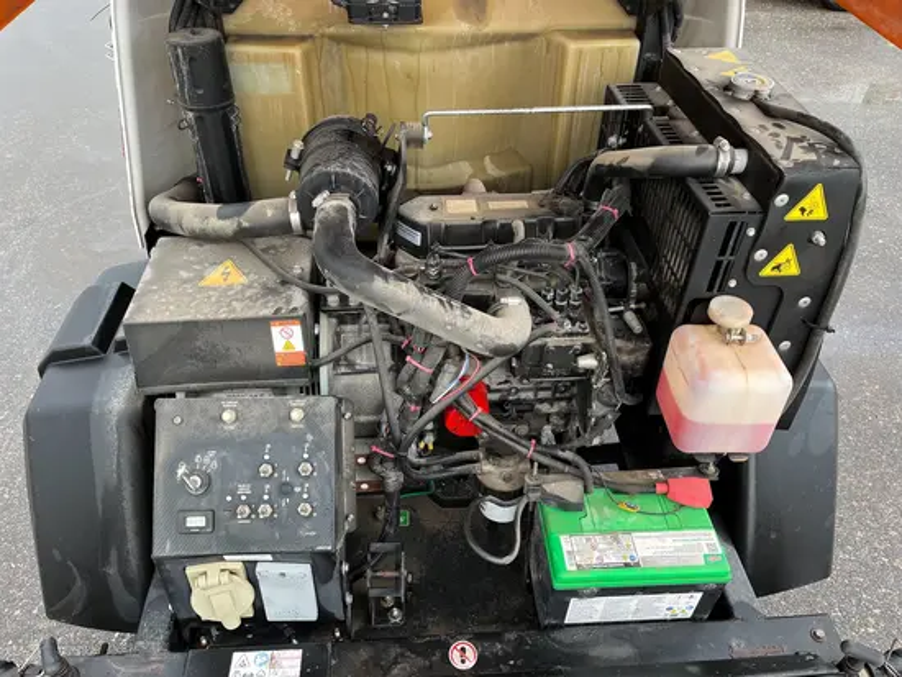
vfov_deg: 53.1
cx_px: 451
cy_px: 338
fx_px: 678
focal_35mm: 26
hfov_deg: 67.3
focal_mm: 5.1
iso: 50
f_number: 1.6
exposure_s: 1/121
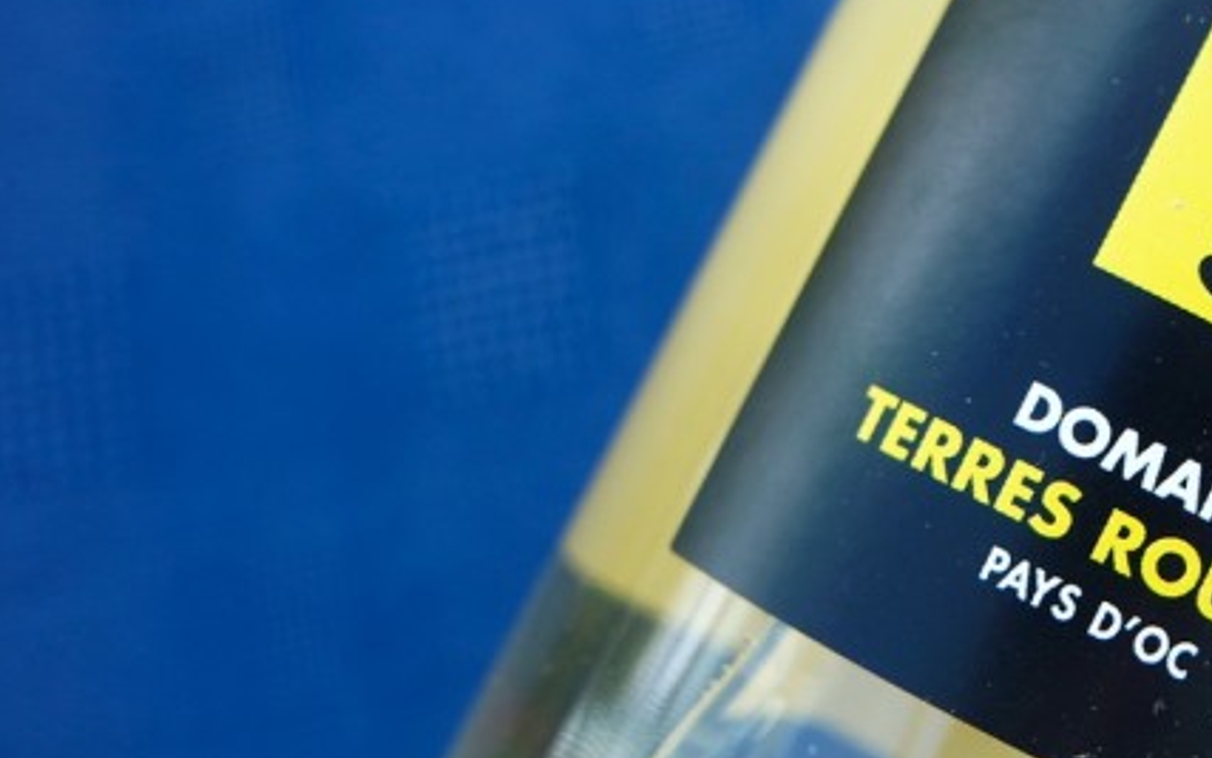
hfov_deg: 32.2
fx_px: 1982
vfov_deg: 21.6
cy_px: 295
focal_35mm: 60
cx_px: 1110
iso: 100
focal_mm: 21
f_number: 4
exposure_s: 1/80
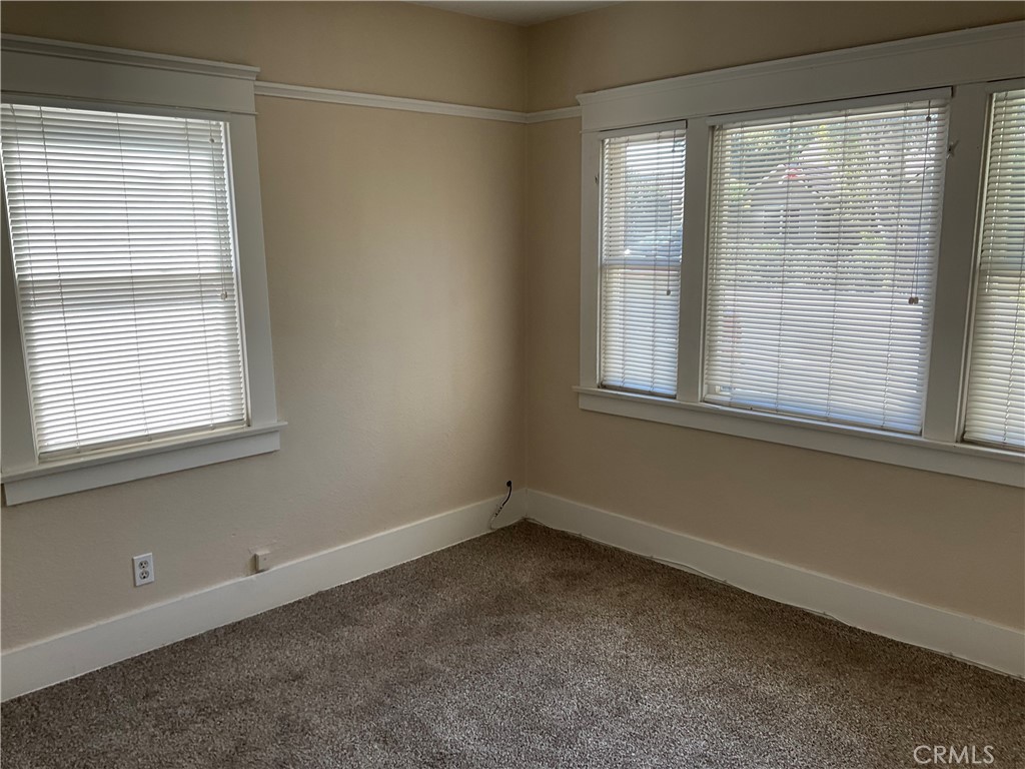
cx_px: 512
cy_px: 384
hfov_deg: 61.7
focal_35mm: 29
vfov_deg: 48.2
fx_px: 859
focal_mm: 3
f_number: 1.8
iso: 25
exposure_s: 1/120
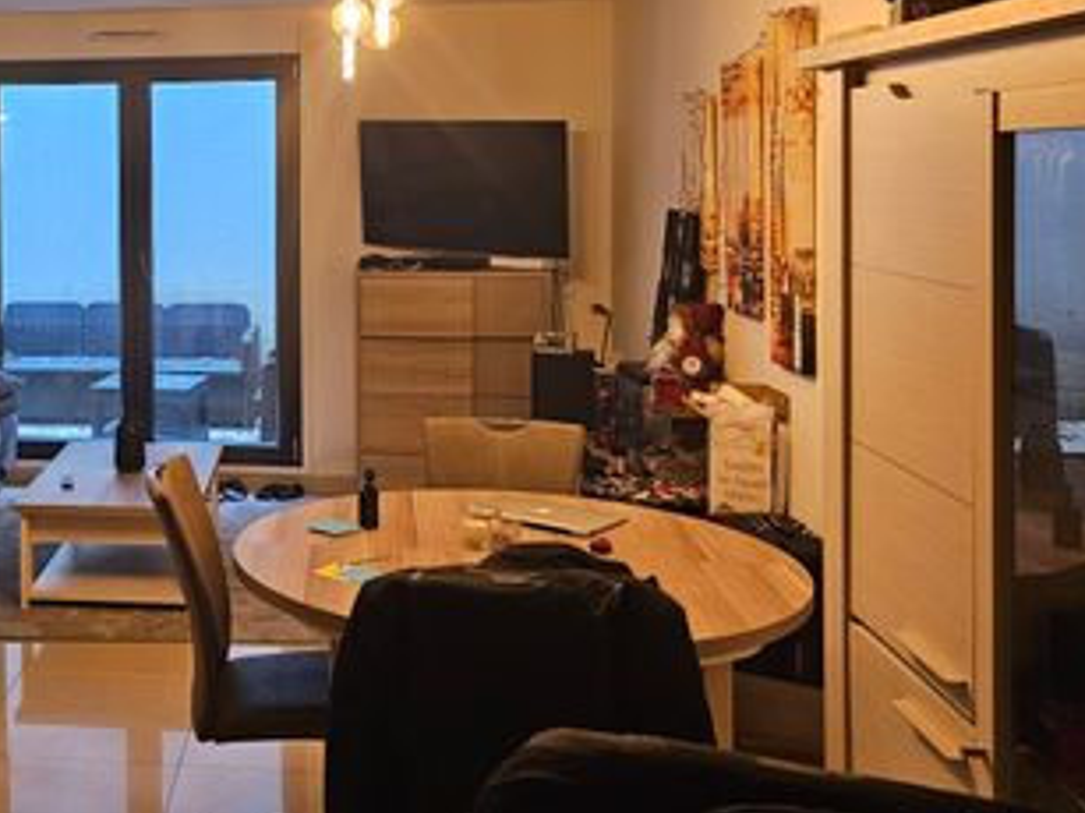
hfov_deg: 39.3
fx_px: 1410
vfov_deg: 31.7
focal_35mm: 45
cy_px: 223
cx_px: 120
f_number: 1.7
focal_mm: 6.3
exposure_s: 1/100
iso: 500
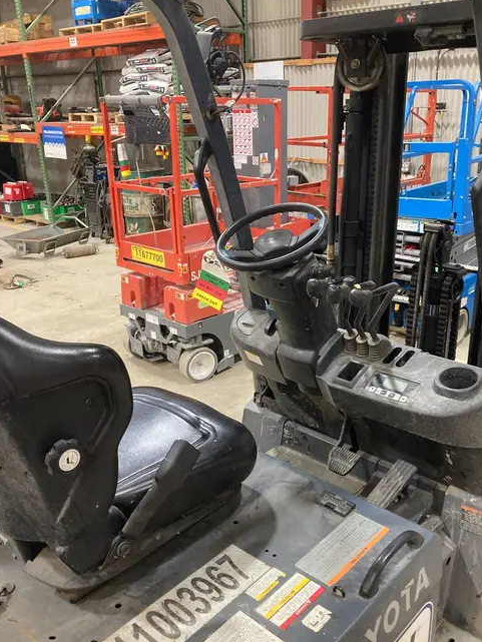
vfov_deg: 56.8
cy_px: 338
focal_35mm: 32
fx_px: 594
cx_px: 271
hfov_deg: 44.1
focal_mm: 3.99
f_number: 1.8
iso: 250
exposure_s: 1/40
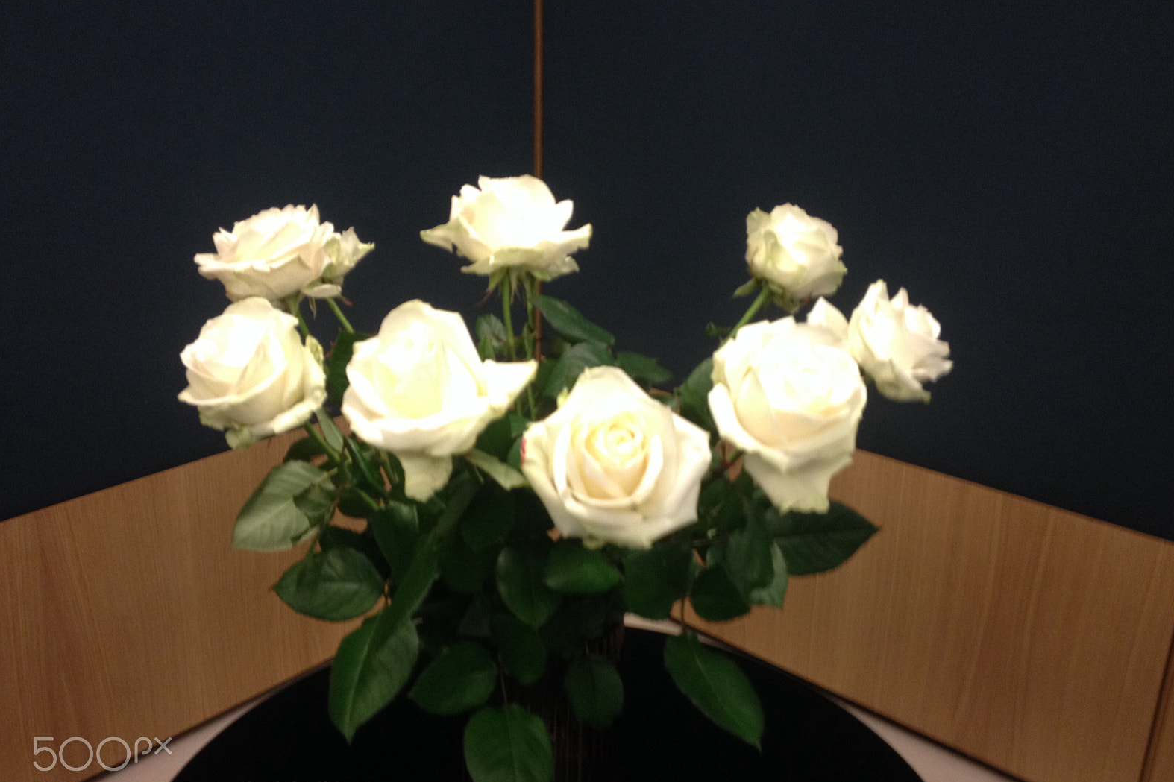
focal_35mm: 37
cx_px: 583
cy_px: 405
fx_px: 1206
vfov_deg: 35.9
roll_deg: +0.2
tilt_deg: -21.0
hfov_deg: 51.9
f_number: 2.4
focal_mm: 4.28
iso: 125
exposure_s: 1/20
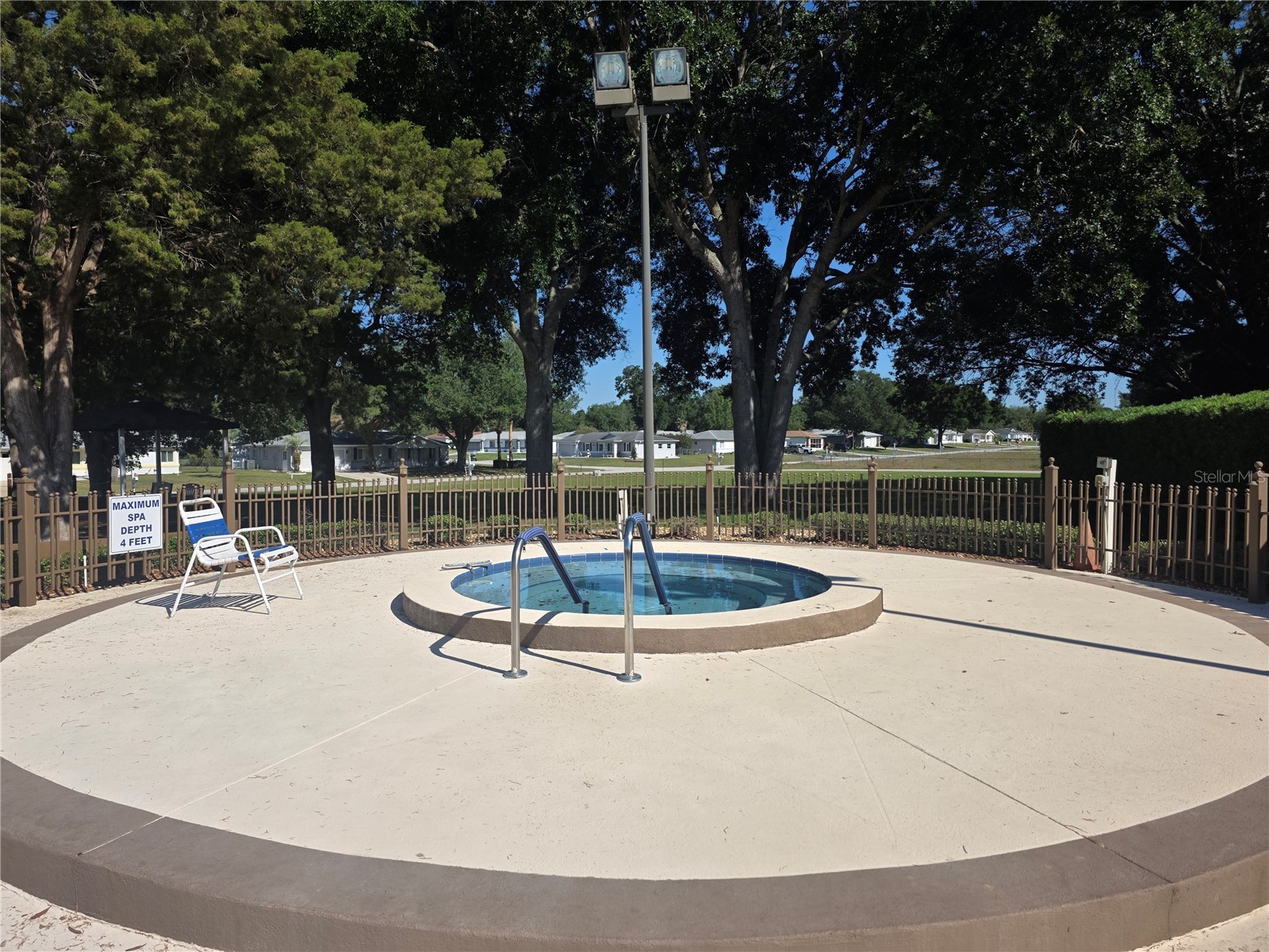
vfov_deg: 58.9
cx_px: 634
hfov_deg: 73.9
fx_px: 843
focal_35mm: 23
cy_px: 476
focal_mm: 6.3
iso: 80
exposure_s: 1/7944
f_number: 1.7
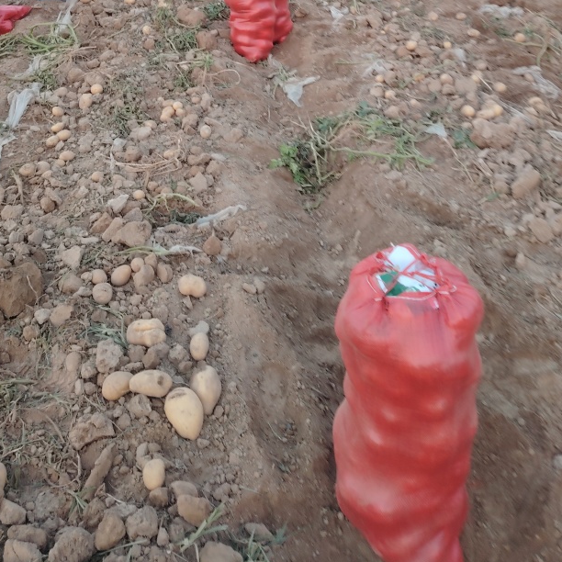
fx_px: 680
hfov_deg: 44.9
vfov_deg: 42.0
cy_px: 77
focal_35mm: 37
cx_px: 253
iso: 300
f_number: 1.75
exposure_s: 1/50
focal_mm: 5.25
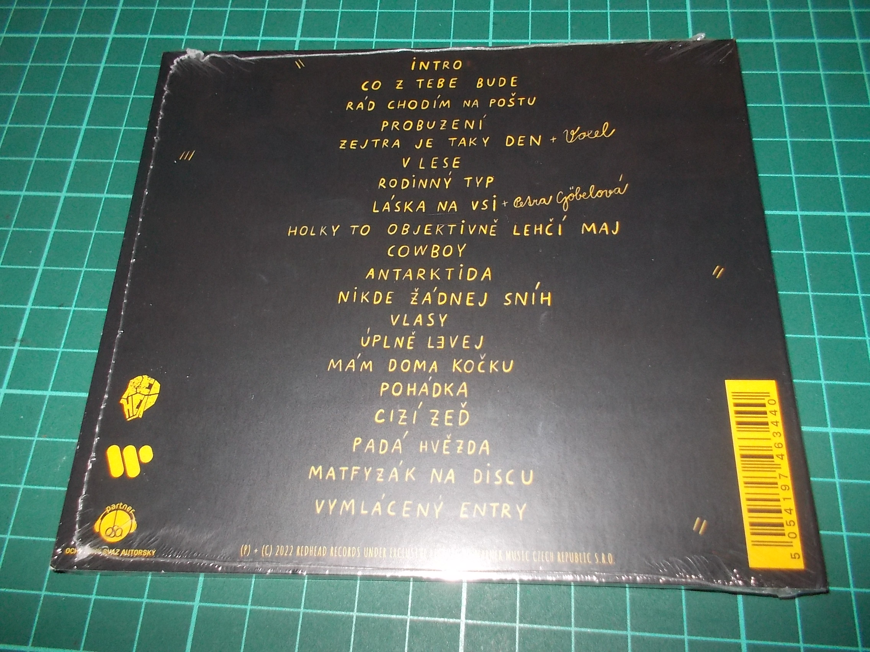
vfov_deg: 48.2
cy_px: 326
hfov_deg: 61.7
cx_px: 435
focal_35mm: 29
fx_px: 729
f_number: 3.3
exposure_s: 1/30
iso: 200
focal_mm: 4.1
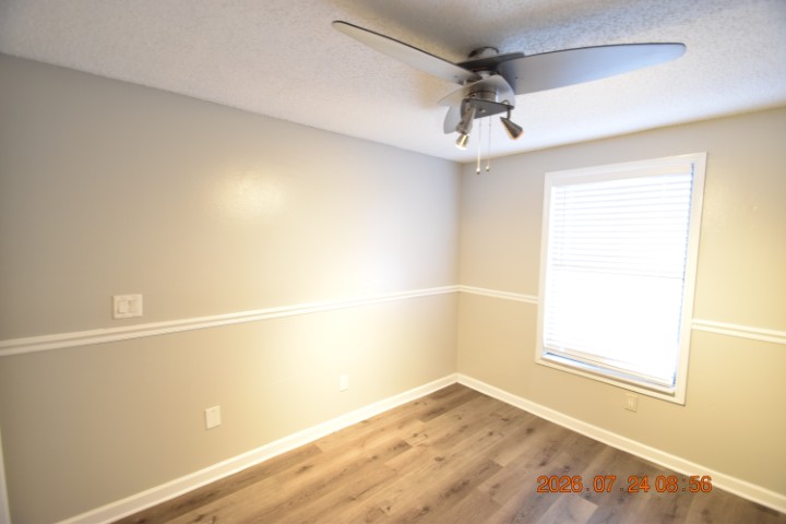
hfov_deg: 100.4
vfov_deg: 77.3
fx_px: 327
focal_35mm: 15
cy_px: 262
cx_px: 393
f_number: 3.5
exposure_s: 1/15
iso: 800
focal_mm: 10
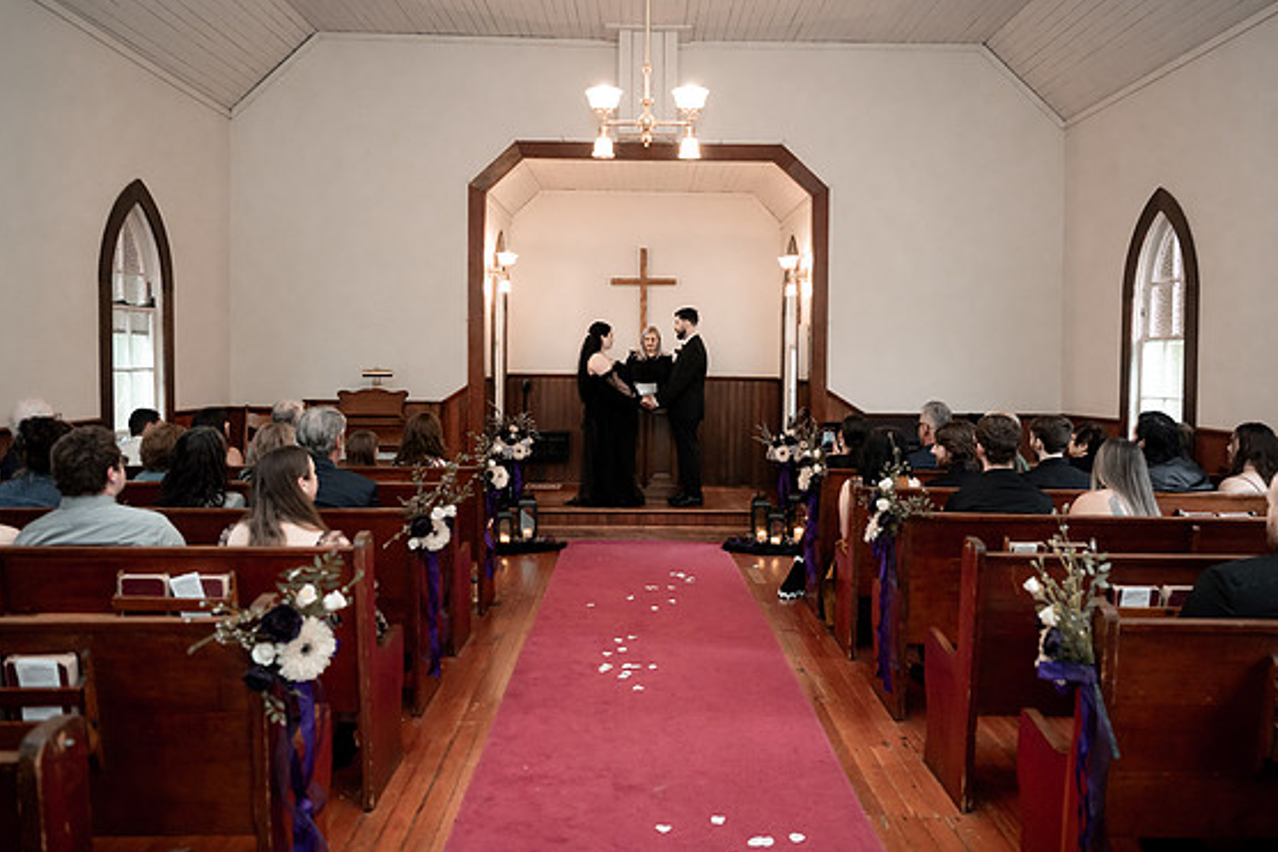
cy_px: 370
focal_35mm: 28
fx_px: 994
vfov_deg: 46.3
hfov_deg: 65.5
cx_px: 648
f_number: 2.8
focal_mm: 24
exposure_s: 1/250
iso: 800
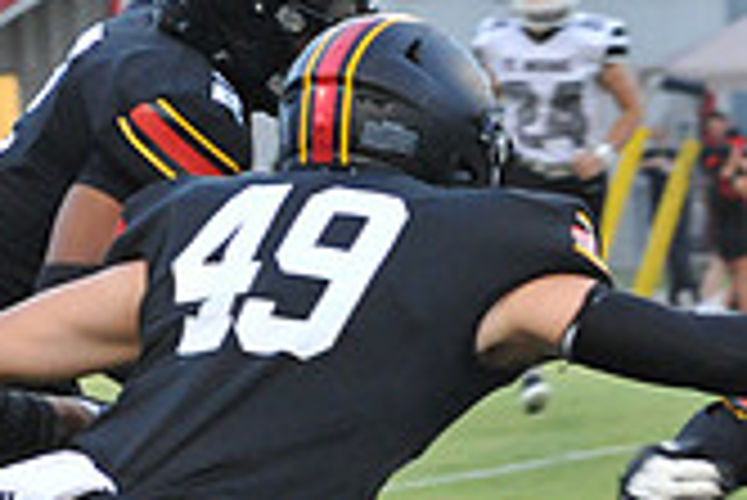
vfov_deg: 3.5
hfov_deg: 5.2
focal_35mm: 391
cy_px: 464
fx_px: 8120
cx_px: 1202
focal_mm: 112
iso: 4000
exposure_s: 1/250
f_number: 5.6
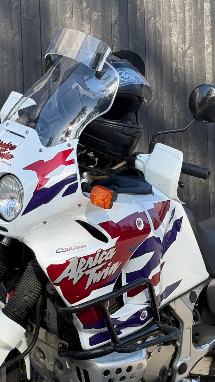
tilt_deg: +0.2
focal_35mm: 114
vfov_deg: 18.8
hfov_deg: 10.6
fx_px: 1156
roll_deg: +2.4
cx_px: 116
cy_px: 242
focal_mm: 6.76
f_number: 1.78
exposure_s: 1/733
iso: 64
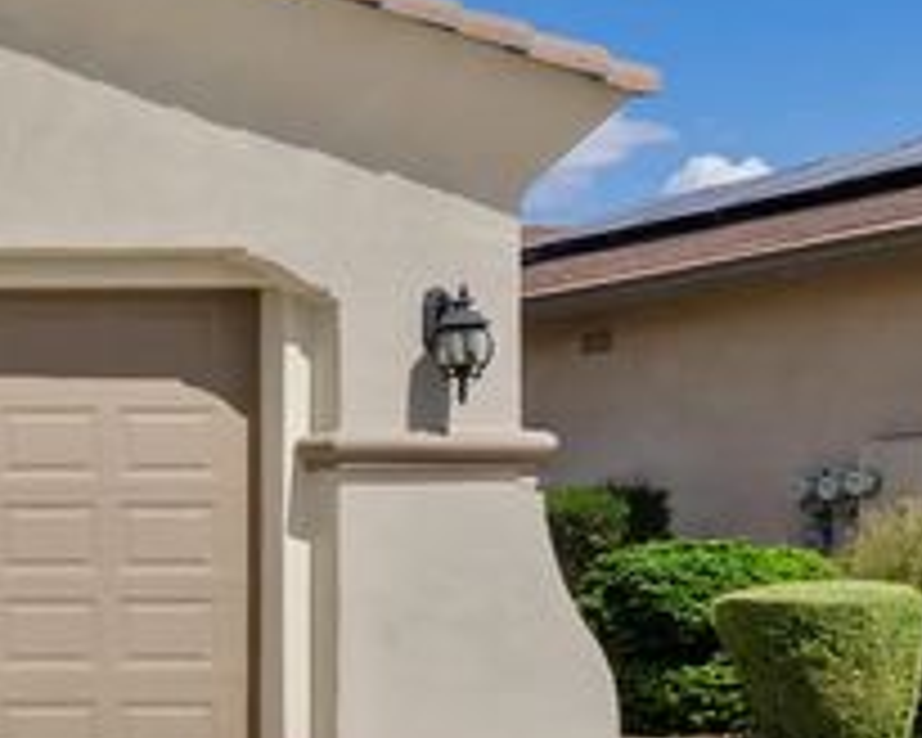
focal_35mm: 75
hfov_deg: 15.7
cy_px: 684
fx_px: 2047
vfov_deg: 20.0
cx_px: -1192
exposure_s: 1/100
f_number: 8
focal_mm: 16
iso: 80
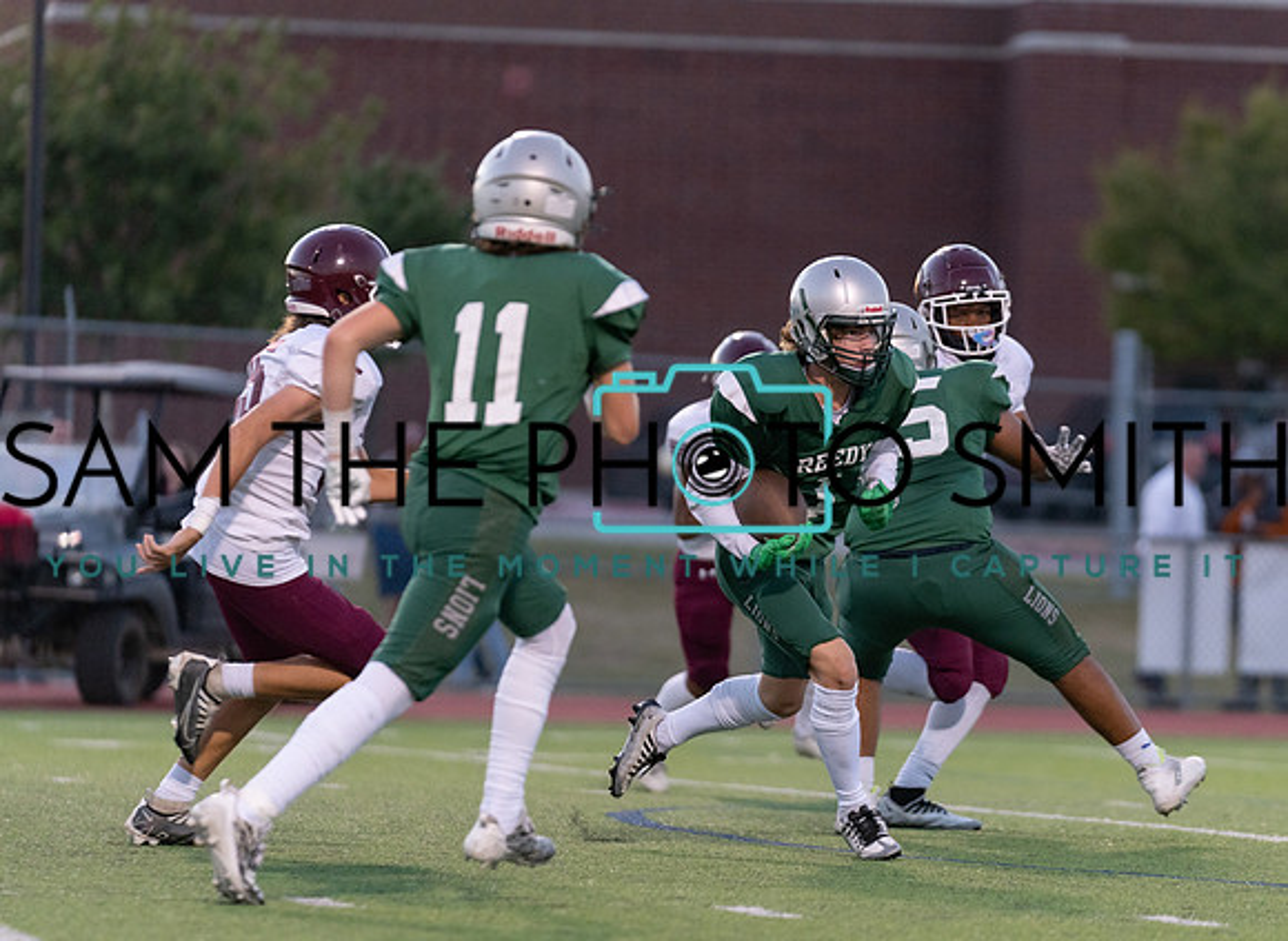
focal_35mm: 268
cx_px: 811
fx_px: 9890
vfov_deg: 5.5
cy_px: 540
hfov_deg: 7.4
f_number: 2.8
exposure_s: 1/1000
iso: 1600
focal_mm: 200
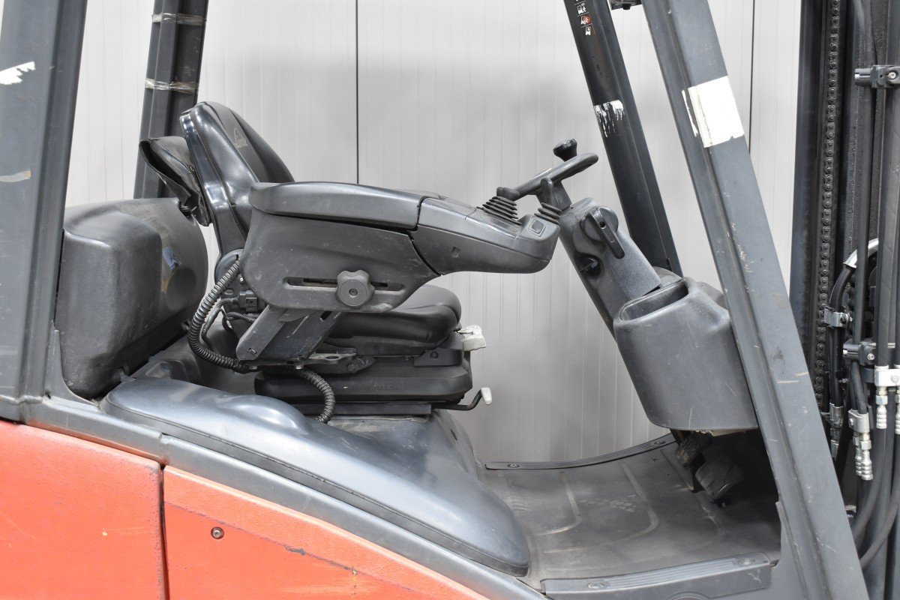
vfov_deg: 29.9
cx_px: 450
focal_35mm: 45
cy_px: 300
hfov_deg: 43.6
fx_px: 1125
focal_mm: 30
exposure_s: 1/13
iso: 1250
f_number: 5
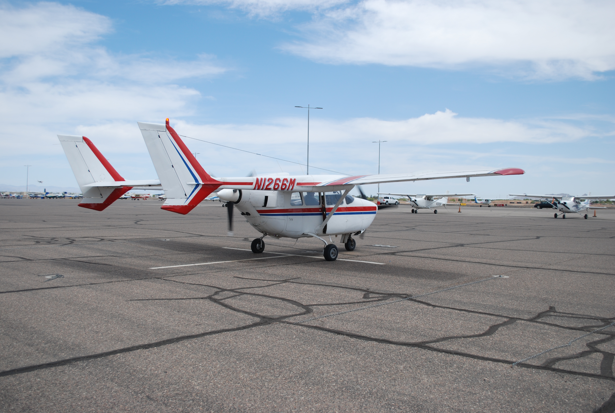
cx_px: 308
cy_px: 206
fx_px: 565
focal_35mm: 33
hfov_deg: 57.1
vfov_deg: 40.1
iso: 100
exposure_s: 1/640
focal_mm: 22
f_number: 4
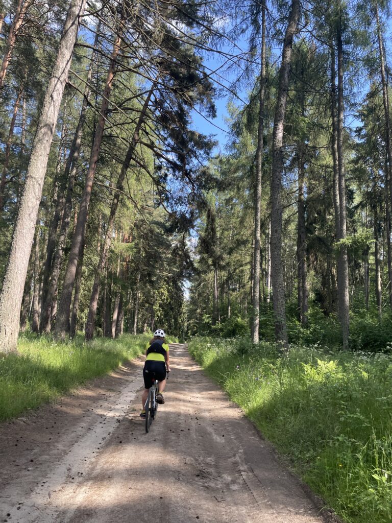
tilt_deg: +8.8
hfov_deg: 53.1
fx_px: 393
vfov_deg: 67.3
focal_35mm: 26
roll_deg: -4.7
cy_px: 262
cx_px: 196
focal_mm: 4.2
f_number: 1.6
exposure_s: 1/397
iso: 32
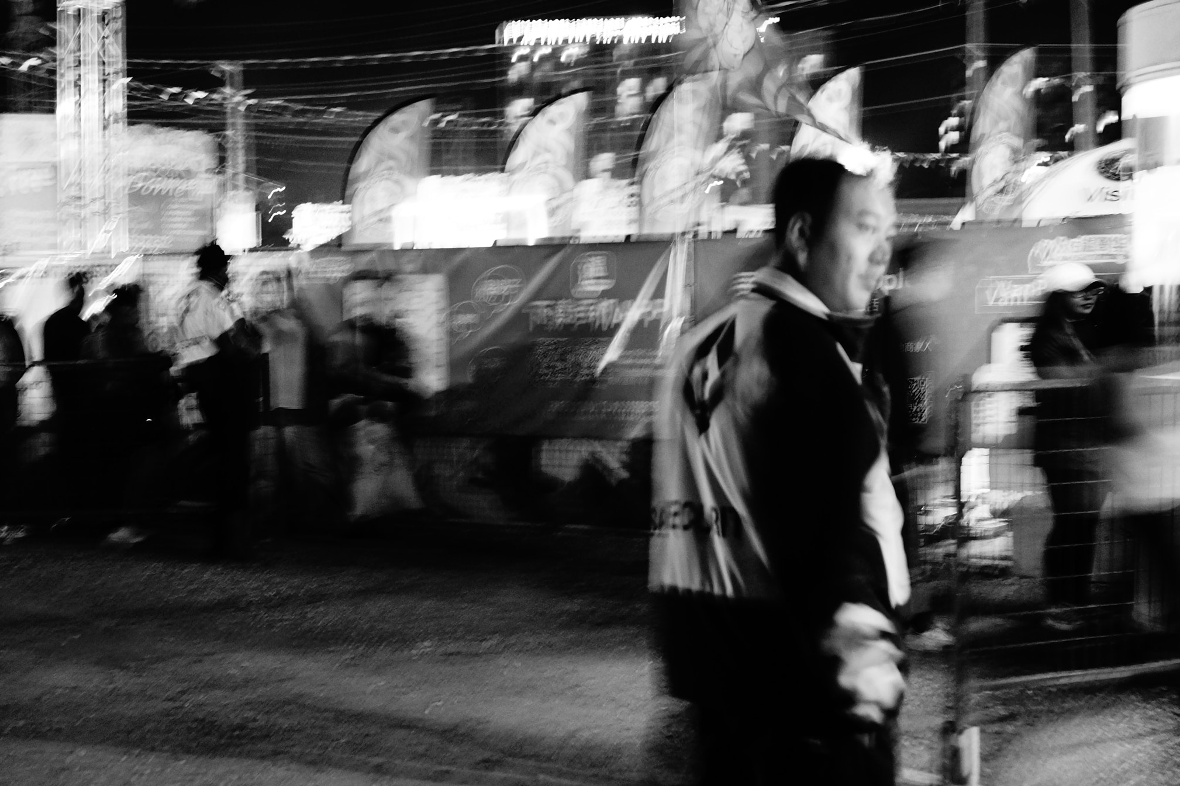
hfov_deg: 29.7
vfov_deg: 20.0
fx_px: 2229
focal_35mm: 68
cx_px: 595
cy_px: 398
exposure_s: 1/4
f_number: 4.5
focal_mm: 45
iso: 1600
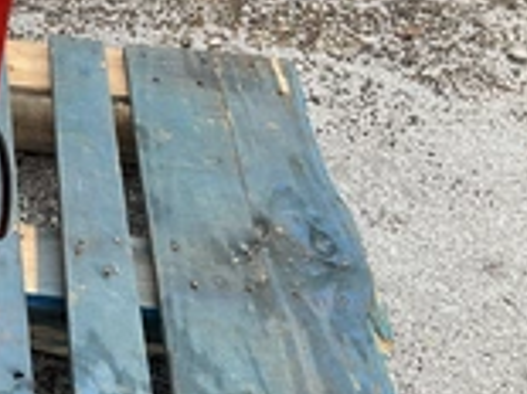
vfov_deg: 19.5
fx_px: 1141
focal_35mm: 75
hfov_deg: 23.4
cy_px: 95
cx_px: -136
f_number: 1.8
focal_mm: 3
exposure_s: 1/122
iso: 25
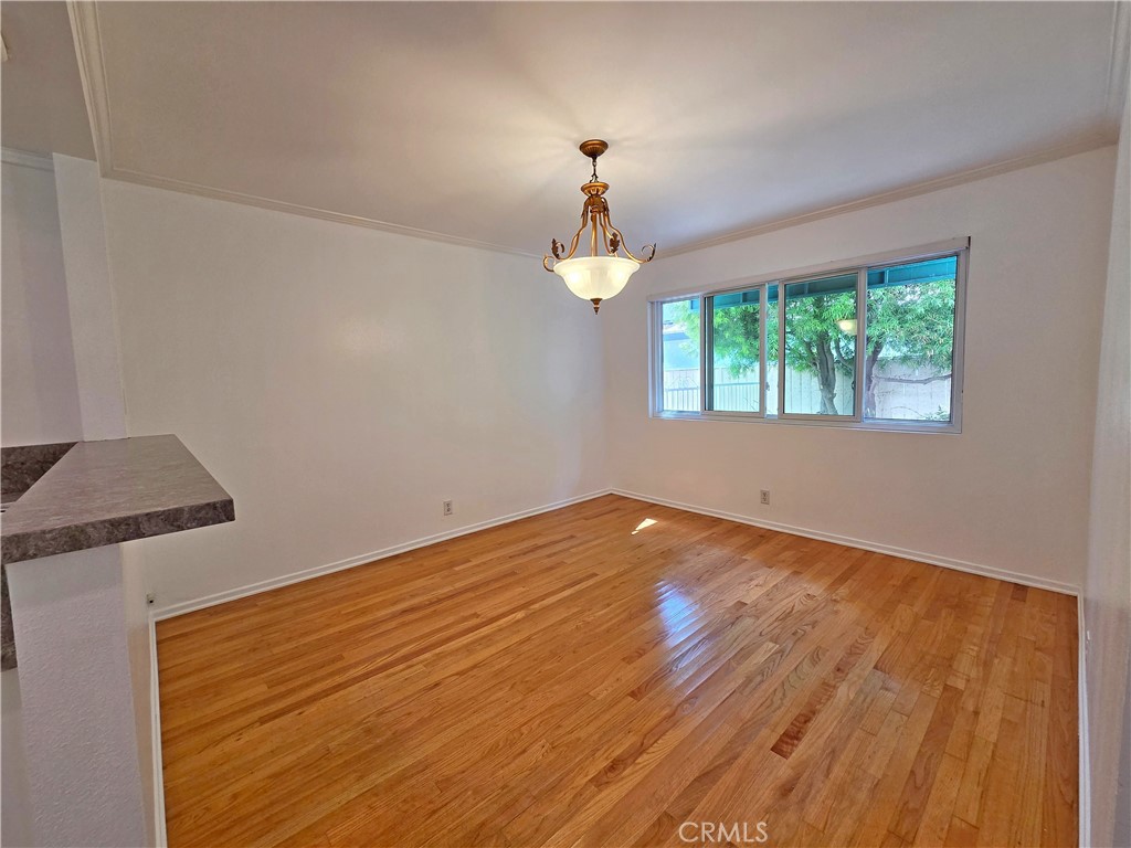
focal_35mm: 13
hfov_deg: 106.2
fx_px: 425
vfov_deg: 89.9
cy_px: 424
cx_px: 566
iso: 125
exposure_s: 1/120
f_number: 2.2
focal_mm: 2.2
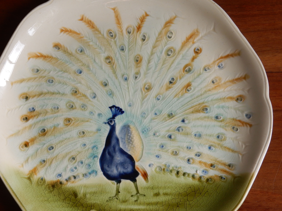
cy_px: 106
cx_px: 141
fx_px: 578
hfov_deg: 27.4
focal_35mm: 71
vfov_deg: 20.7
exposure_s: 1/50
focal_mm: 12.6
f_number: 4.8
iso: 125
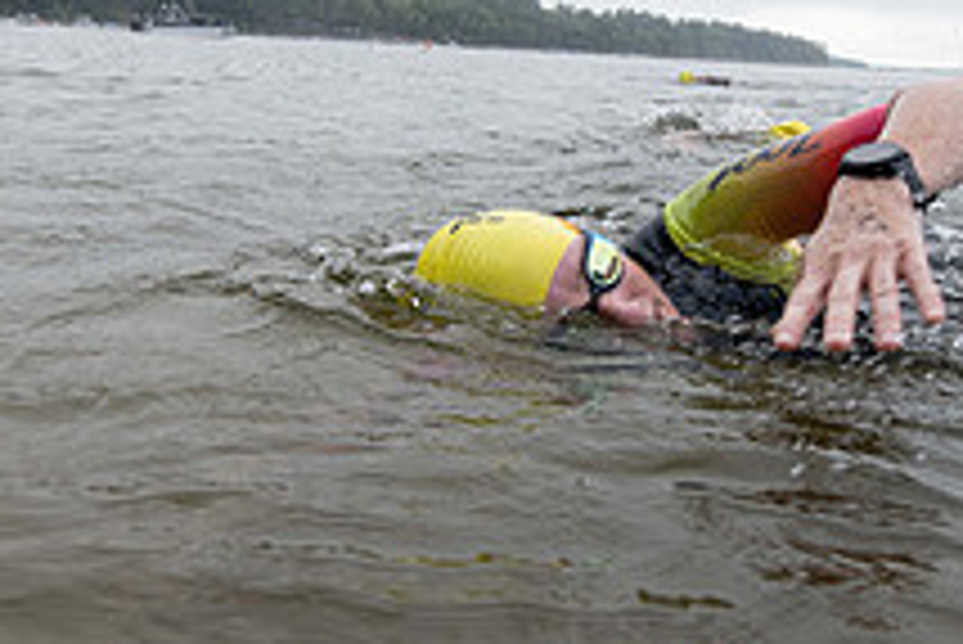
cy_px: 286
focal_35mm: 38
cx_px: 513
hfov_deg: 50.6
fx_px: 1017
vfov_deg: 35.1
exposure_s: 1/640
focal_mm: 14
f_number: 4
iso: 400
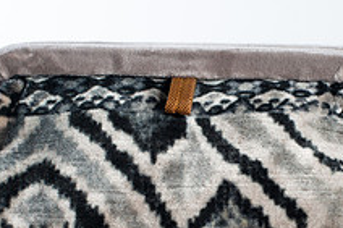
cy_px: 193
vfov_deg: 10.0
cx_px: 202
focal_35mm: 137
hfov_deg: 15.0
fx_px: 1304
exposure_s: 1/200
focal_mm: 50
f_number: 6.3
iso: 200
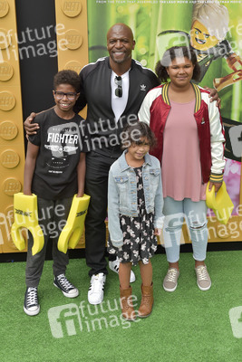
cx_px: 121
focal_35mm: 36
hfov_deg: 36.9
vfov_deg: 53.1
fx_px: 363
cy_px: 181
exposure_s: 1/320
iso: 320
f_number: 6.3
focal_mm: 36
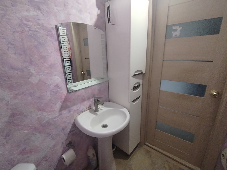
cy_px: 85
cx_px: 114
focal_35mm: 16
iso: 587
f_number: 2.2
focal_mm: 1.42
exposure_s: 1/25
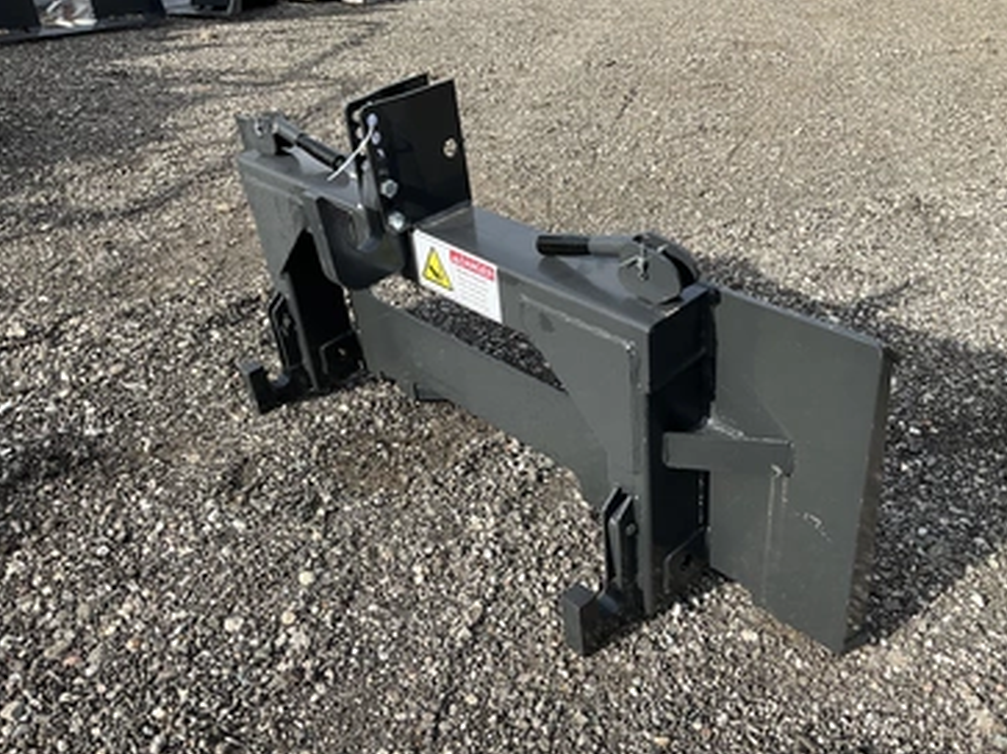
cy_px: 369
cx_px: 510
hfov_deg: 56.8
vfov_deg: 44.1
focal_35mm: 32
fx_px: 931
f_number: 1.8
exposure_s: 1/642
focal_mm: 3
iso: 25
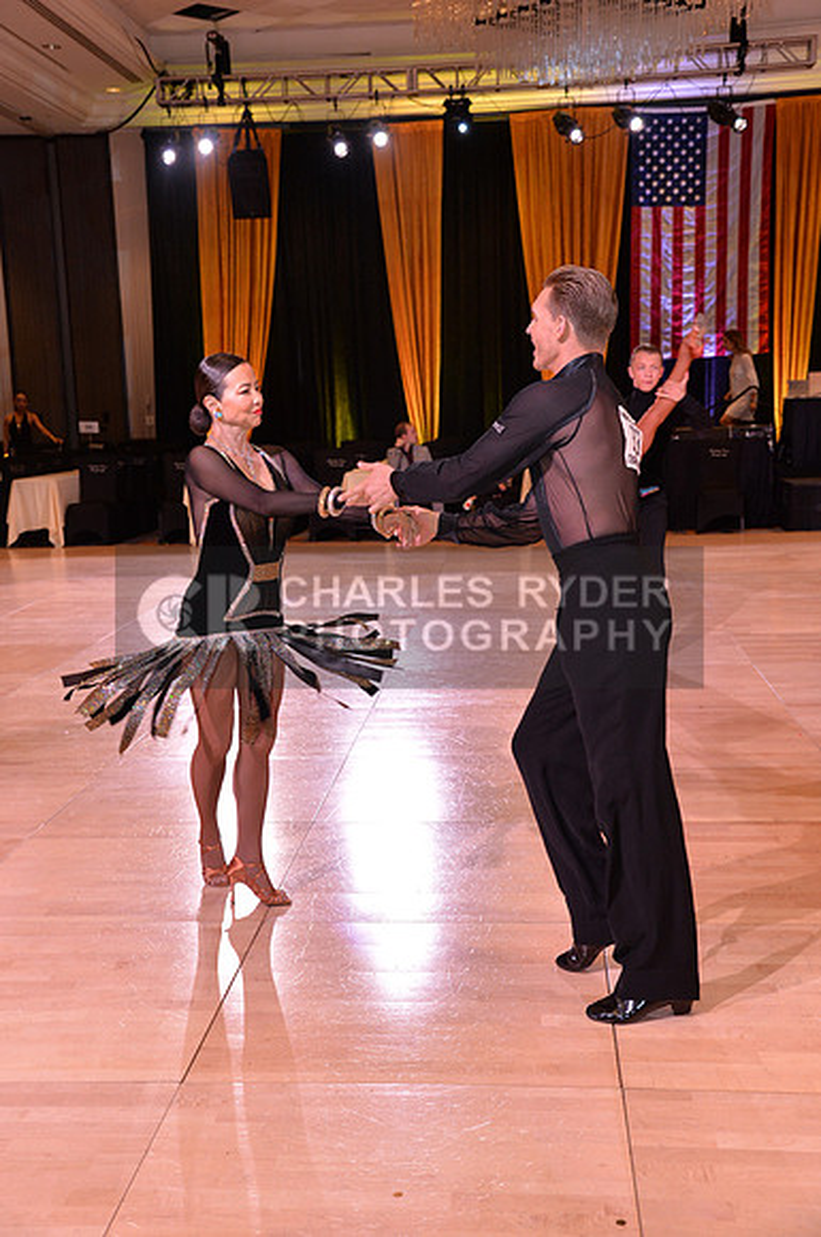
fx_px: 1647
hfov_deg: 28.0
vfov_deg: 41.2
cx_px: 410
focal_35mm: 48
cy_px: 618
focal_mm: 48
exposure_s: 1/250
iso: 1600
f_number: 5
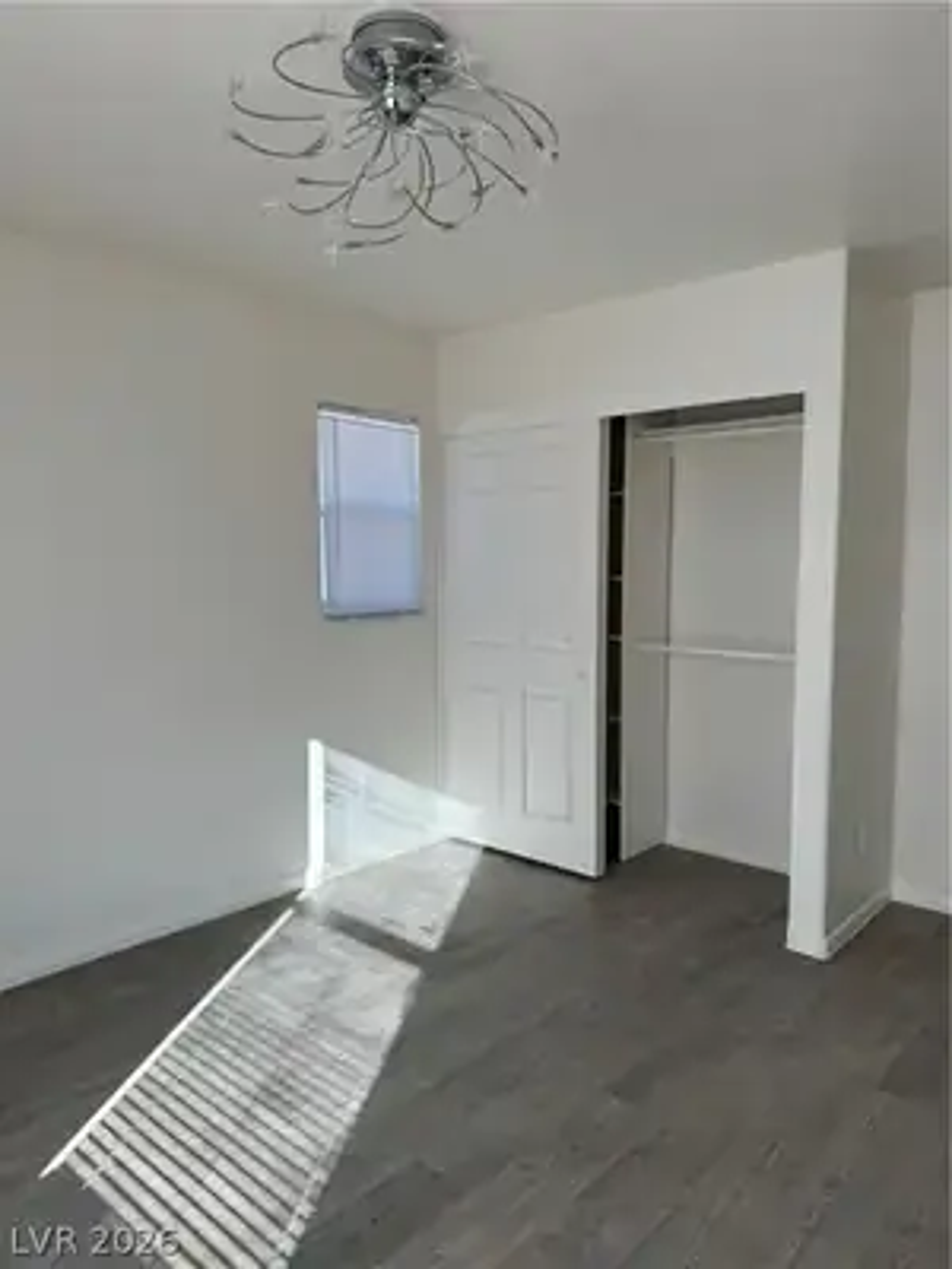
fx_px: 880
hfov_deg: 56.8
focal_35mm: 24
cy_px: 634
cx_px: 476
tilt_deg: -5.1
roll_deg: -0.4
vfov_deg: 71.6
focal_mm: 6.86
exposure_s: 1/171
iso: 64
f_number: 1.78
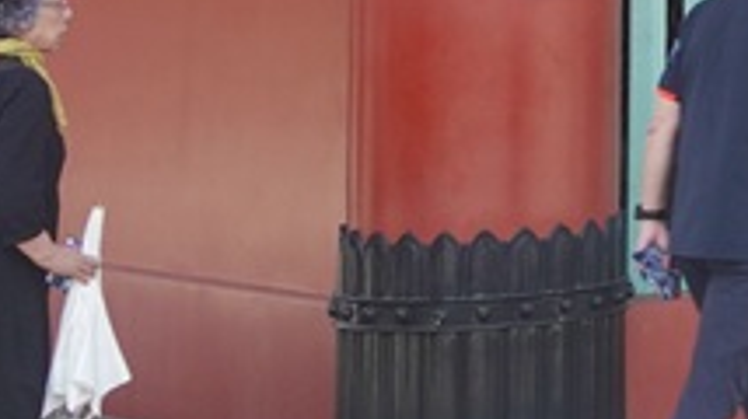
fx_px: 4420
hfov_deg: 8.8
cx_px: 1790
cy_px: -784
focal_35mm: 223
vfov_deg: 5.2
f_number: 5.6
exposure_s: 1/160
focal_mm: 14.3
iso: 200
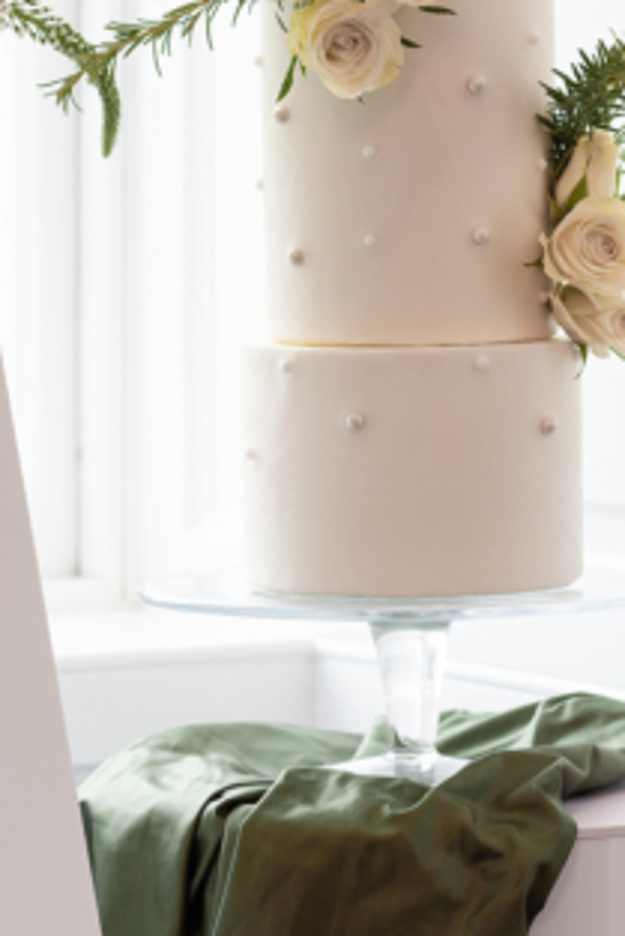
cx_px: 103
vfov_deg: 12.5
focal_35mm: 163
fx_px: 4240
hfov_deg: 8.4
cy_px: 191
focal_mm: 85
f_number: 5.6
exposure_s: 1/250
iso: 800
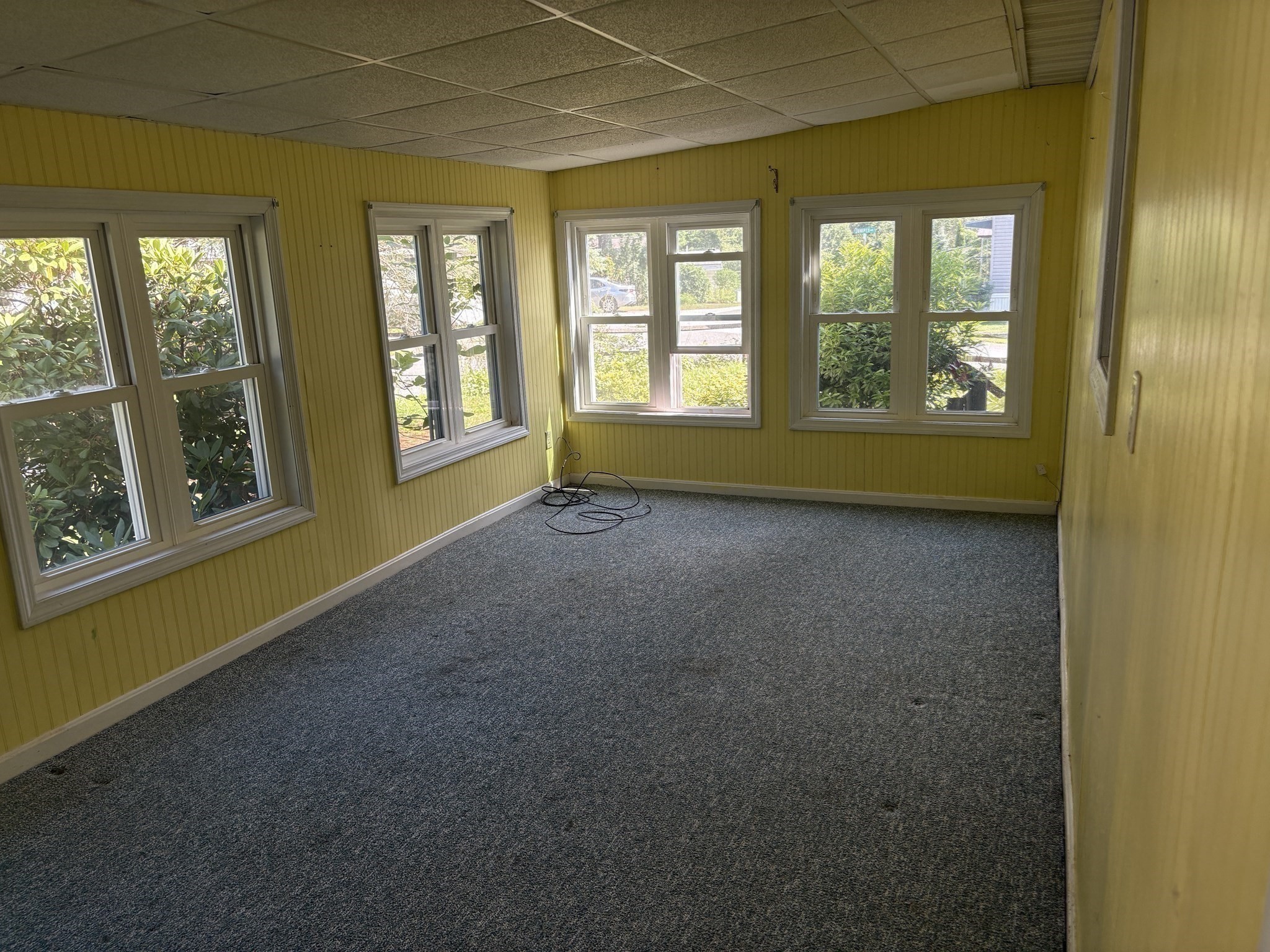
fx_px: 954
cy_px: 476
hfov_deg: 67.3
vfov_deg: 53.1
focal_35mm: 26
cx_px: 635
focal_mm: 5.96
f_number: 1.6
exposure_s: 1/195
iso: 100
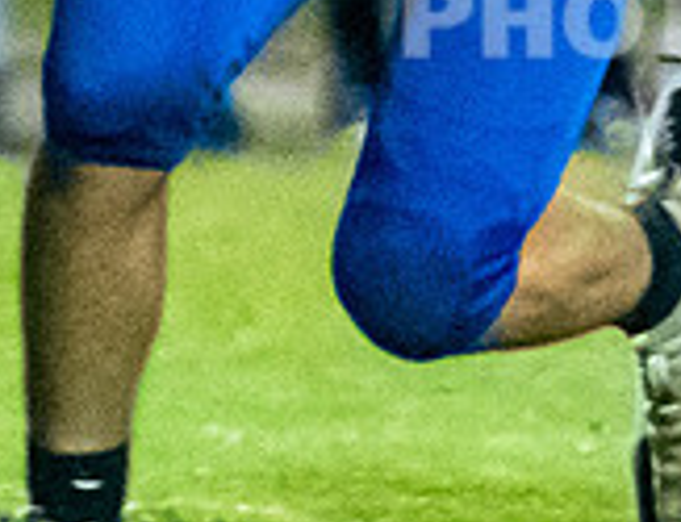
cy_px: 193
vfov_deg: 0.6
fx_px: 52023
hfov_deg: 0.7
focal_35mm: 2623
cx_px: -96
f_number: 4
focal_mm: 280
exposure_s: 1/800
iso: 25600
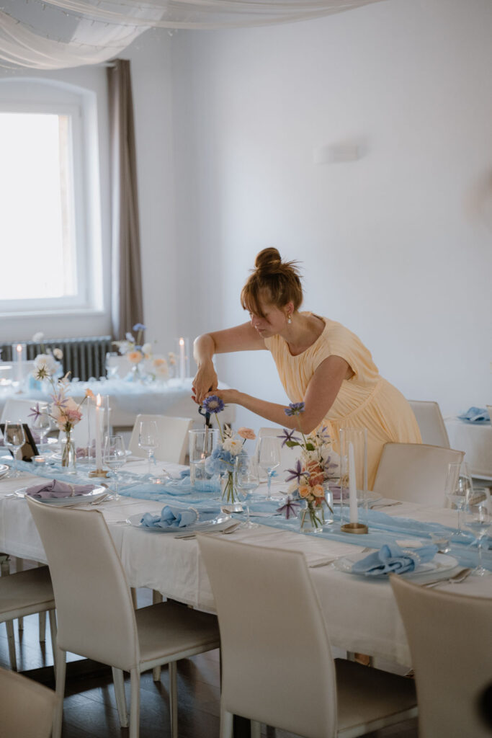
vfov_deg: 27.0
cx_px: 246
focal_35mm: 75
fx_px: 1537
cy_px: 369
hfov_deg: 18.2
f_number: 2.8
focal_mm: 75
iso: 1250
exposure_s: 1/160
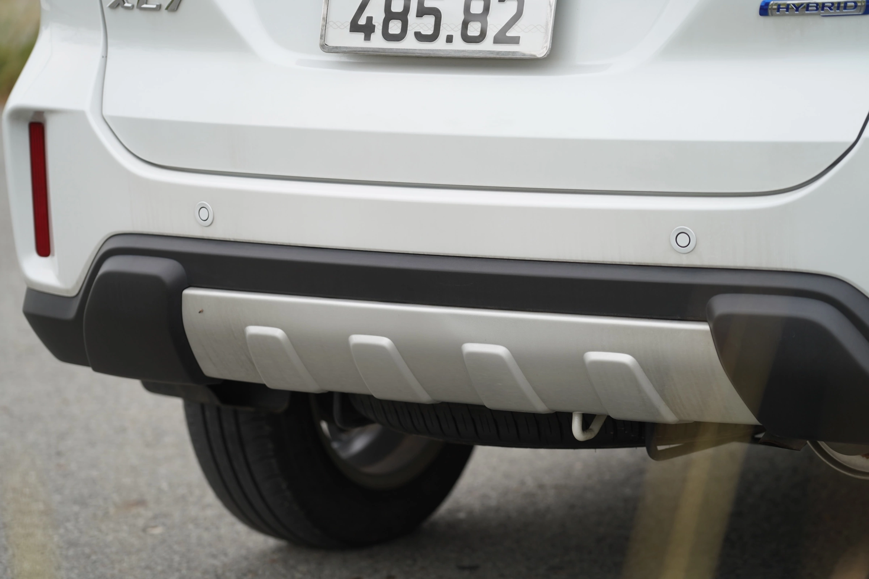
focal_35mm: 149
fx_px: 3596
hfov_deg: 13.8
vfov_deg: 9.2
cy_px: 290
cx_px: 434
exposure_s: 1/500
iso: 160
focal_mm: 149
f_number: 4
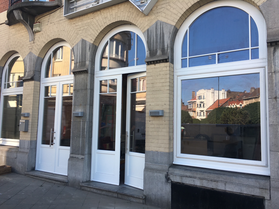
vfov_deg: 48.2
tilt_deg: +7.4
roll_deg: -1.3
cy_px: 104
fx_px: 234
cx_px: 140
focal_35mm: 29
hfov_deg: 61.7
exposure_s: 1/326
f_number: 2.2
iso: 25
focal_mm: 4.15
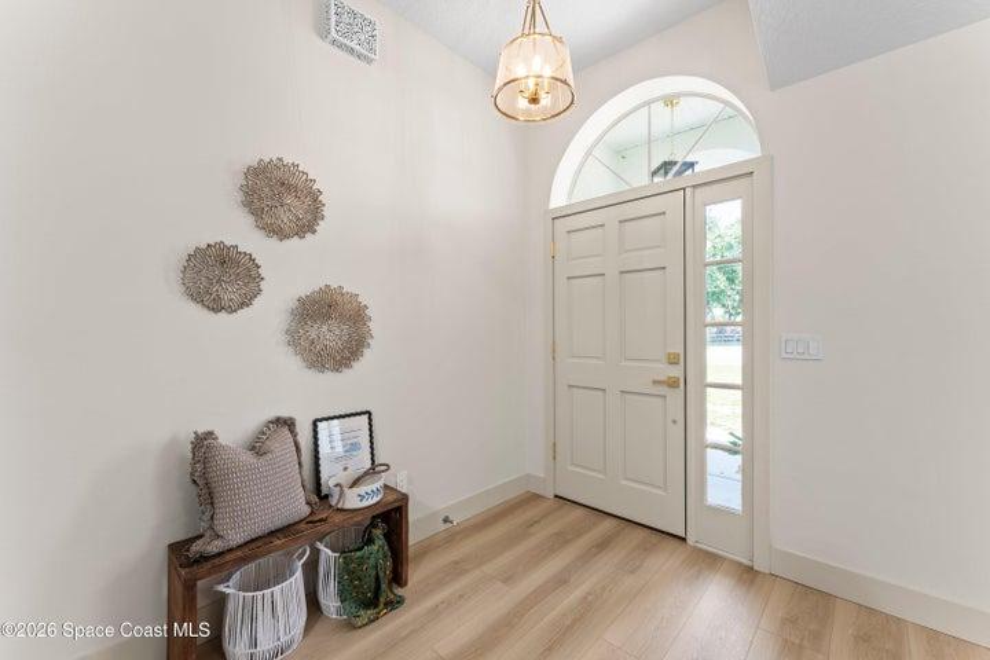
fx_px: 410
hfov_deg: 100.8
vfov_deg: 77.7
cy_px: 330
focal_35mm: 15
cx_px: 495
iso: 320
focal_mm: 14.9
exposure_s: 1/3
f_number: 9
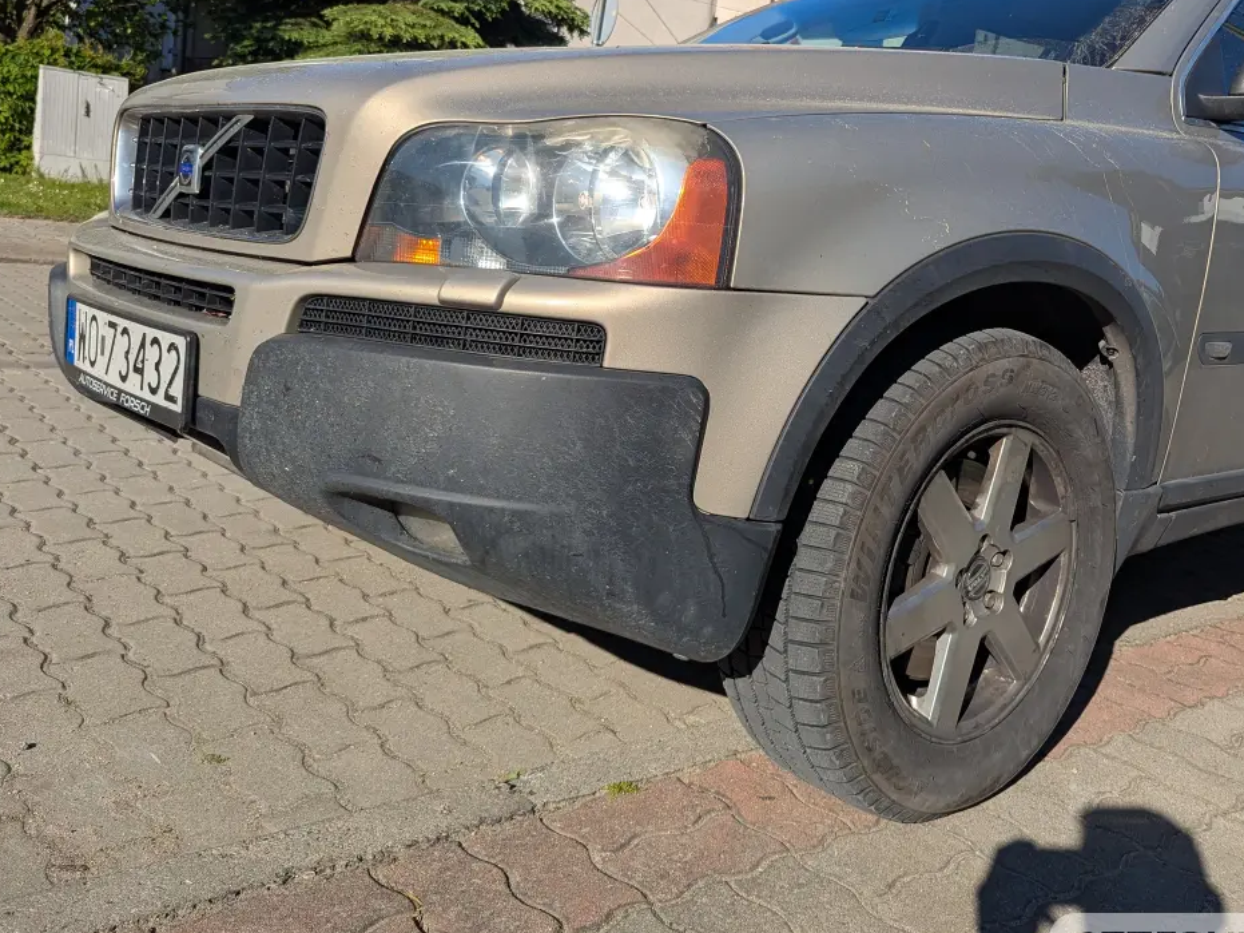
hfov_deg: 55.1
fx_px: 1186
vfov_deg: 42.7
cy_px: 365
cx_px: 718
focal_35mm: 33
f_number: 1.85
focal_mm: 6.81
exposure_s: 1/3236
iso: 42
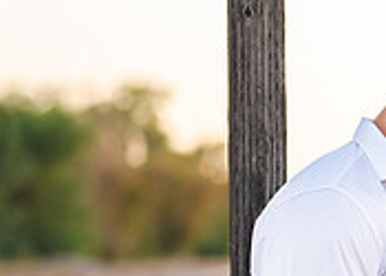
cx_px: 499
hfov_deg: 8.8
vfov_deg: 6.4
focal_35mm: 226
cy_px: 265
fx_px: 2478
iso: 320
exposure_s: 1/1000
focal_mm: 50
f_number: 1.2
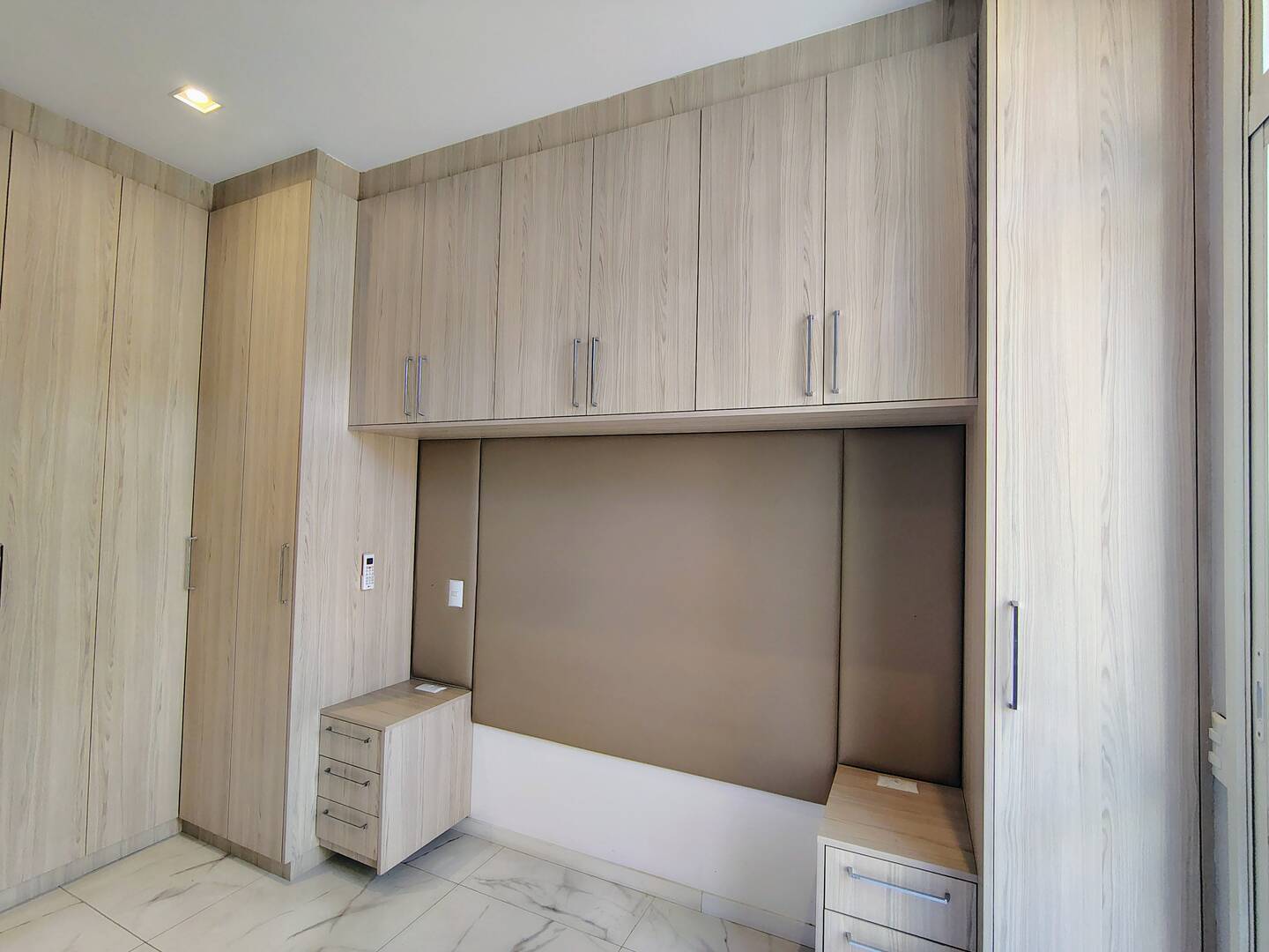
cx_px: 634
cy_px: 476
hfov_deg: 94.5
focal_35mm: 16
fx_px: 587
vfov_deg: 78.1
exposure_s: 1/60
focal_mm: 2.13
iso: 312
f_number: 2.2
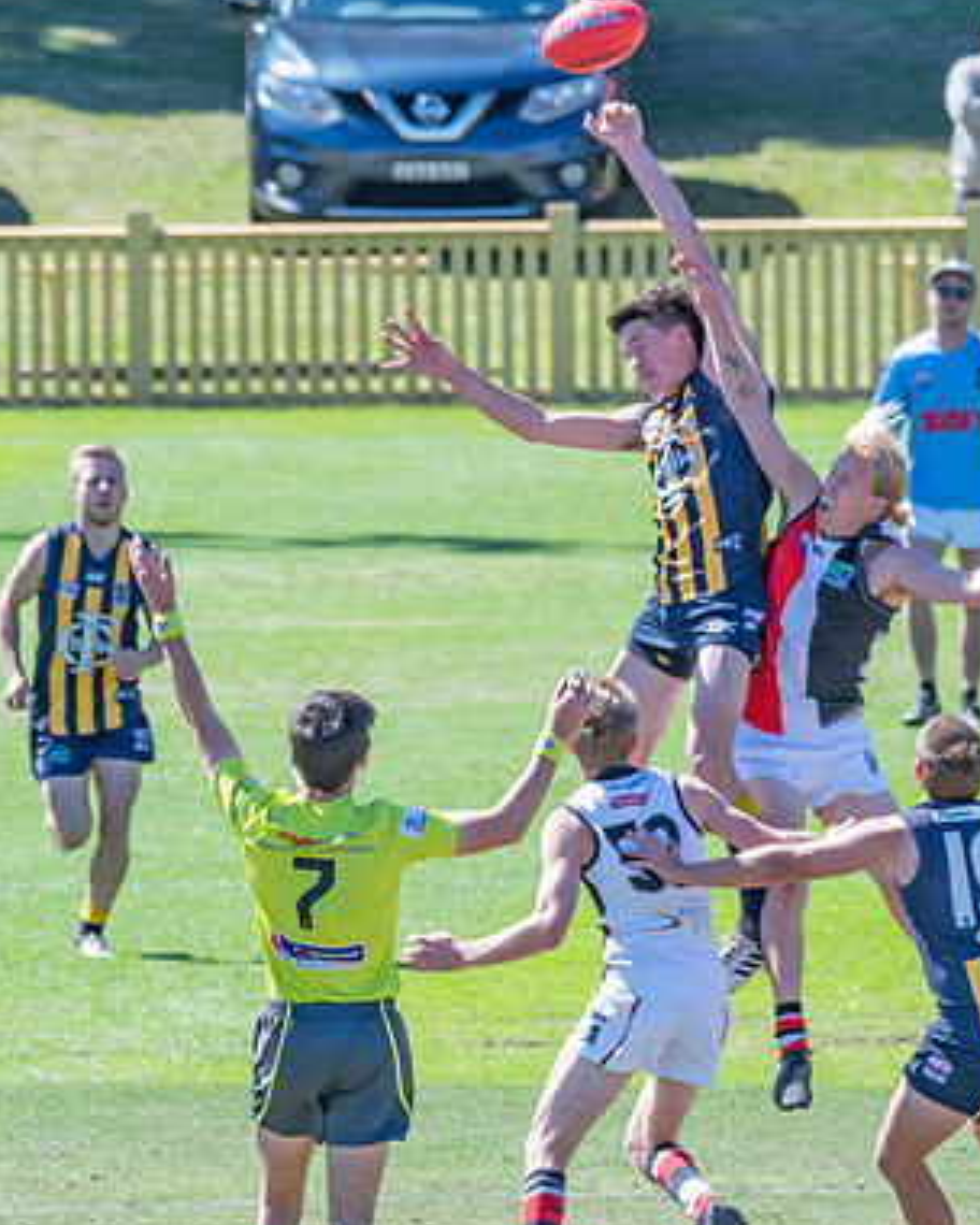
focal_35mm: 950
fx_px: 34443
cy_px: 629
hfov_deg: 1.6
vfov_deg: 2.0
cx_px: 808
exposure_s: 1/640
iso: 800
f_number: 13
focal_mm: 380
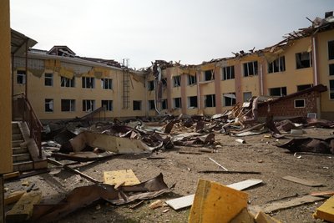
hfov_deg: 73.7
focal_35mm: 24
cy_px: 112
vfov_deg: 53.2
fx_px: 223
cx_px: 167
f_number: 2.8
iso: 640
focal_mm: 24
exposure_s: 1/640
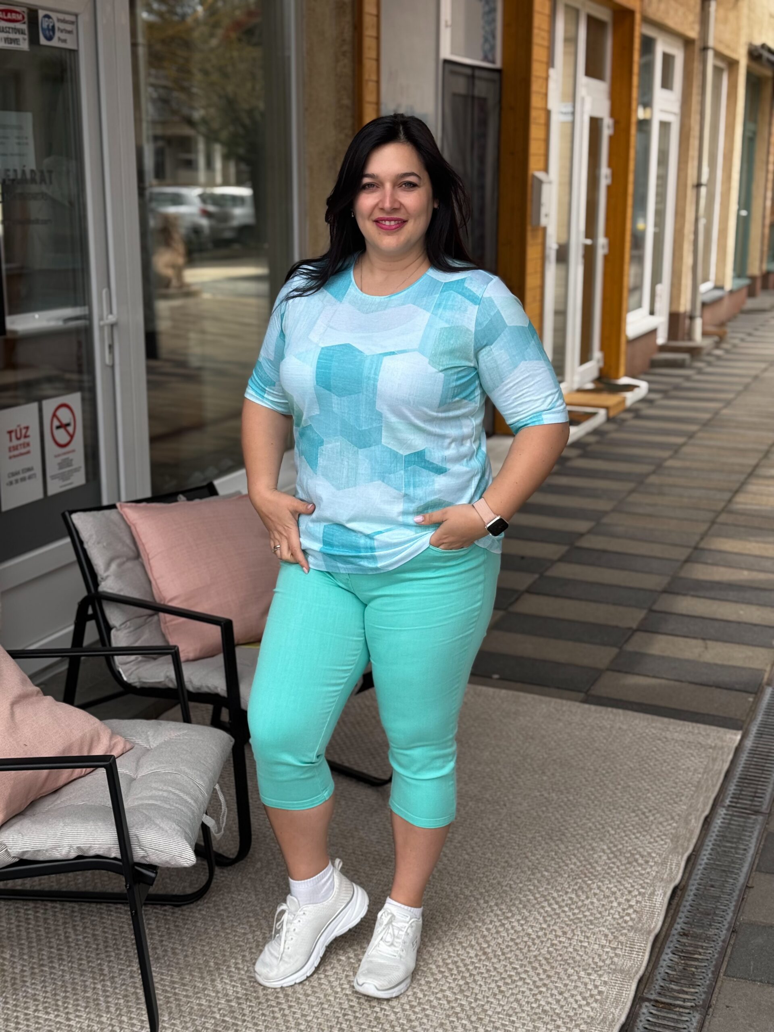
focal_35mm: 48
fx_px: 1431
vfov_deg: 39.7
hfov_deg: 30.3
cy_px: 516
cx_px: 387
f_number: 1.78
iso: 64
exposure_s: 1/952
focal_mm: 6.76
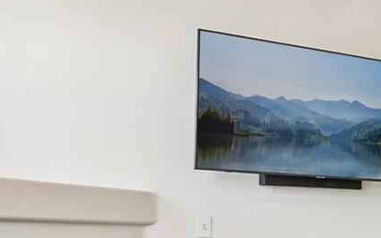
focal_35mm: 64
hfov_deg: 23.7
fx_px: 664
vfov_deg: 19.5
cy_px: 258
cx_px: 605
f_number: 8
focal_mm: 11
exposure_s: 1/30
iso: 320
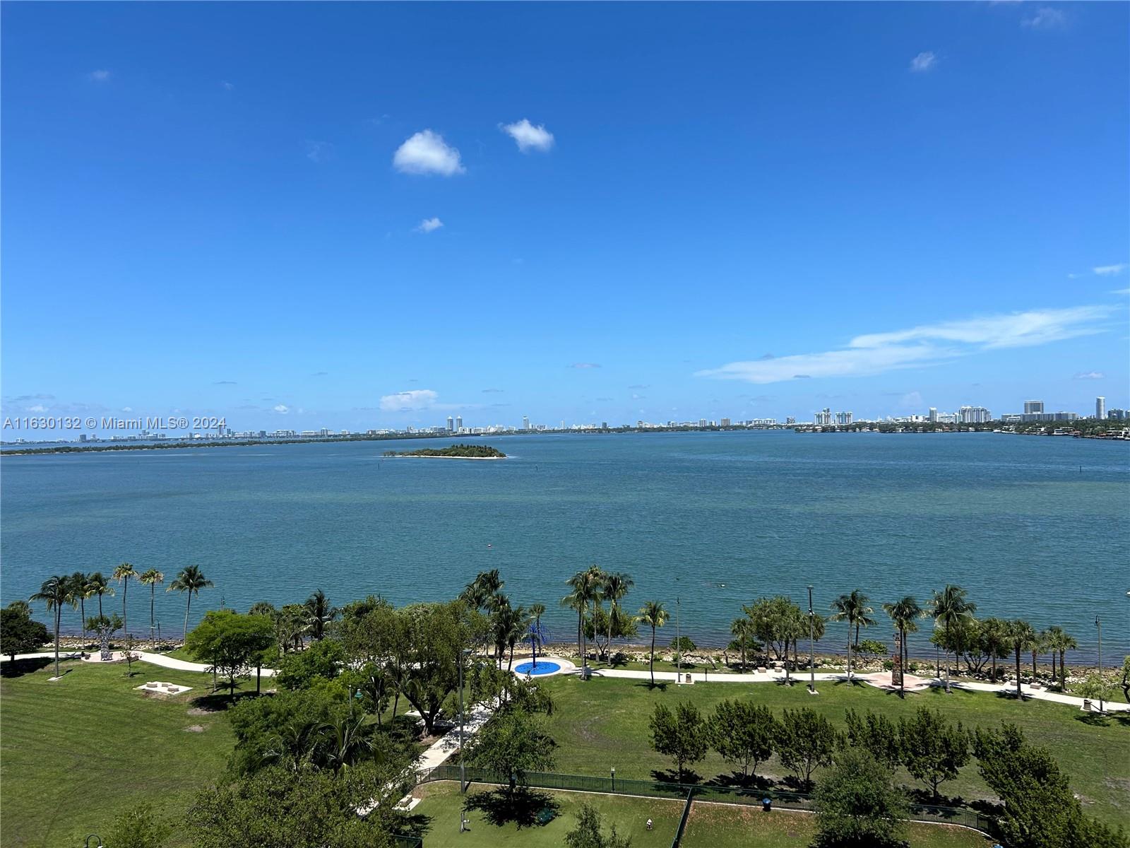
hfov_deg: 67.3
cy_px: 424
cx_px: 565
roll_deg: +1.7
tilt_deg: +0.0
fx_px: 849
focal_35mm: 26
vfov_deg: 53.1
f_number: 1.5
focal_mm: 5.7
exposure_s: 1/5076
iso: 50
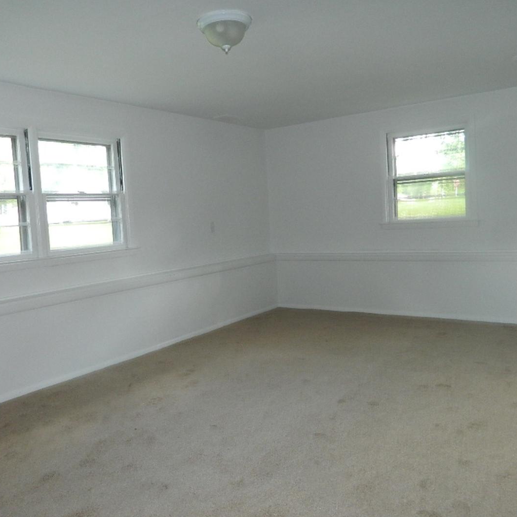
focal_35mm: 30
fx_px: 507
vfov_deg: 54.0
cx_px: 243
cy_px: 255
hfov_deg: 54.0
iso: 200
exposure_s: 1/30
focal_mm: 4.5
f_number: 3.1
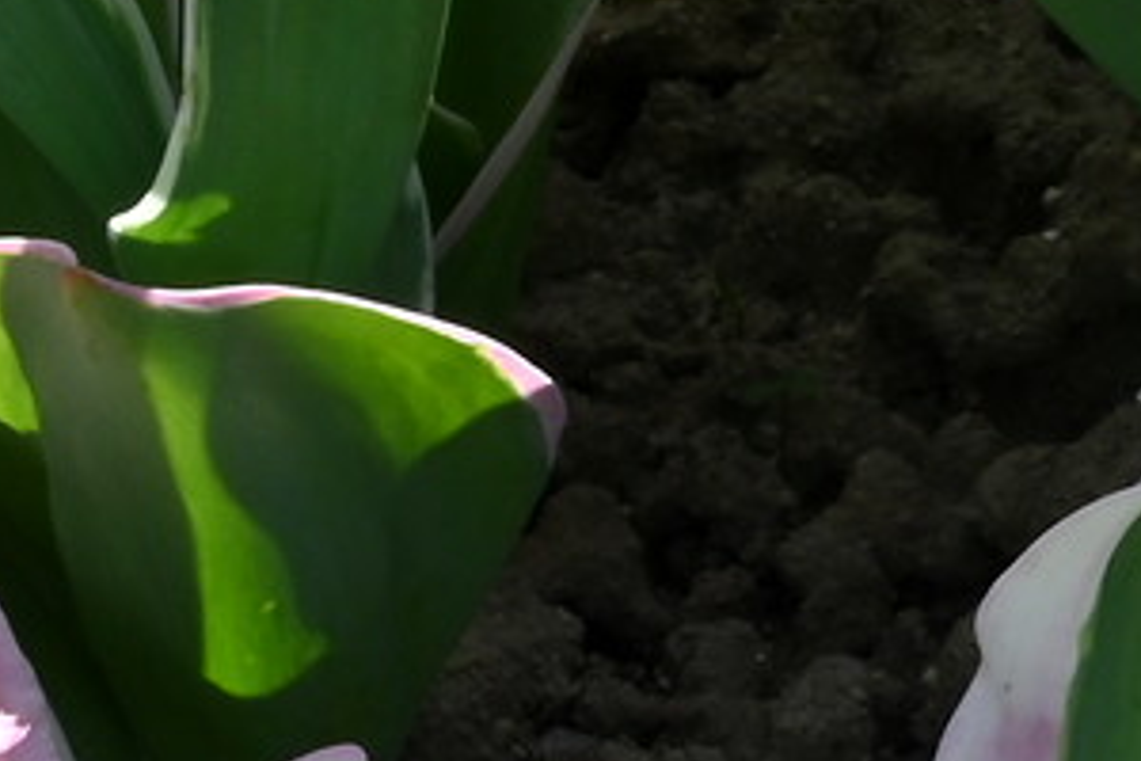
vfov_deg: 4.1
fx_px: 10332
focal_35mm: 326
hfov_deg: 6.1
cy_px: -1159
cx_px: 2571
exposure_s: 1/60
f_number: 22
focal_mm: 51
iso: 250
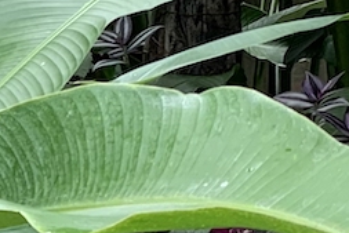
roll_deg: -2.5
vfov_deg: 6.7
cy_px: 222
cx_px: -414
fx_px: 1988
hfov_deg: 9.2
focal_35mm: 205
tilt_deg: +0.9
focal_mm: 4.25
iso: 32
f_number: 1.8
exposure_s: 1/121
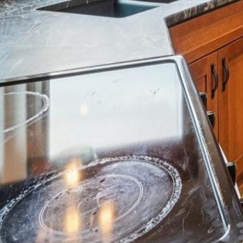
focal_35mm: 62
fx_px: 496
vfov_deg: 22.8
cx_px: 359
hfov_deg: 22.7
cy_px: -115
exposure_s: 1/5
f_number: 8
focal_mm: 10.4
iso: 800
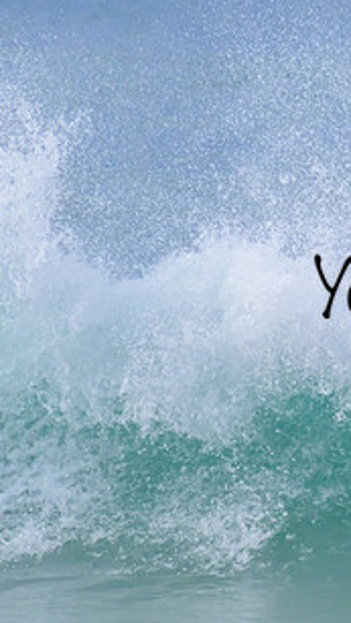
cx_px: 514
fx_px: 35889
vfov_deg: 1.0
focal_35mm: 2172
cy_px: 249
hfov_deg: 0.6
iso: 900
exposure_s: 1/2000
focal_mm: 800
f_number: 11
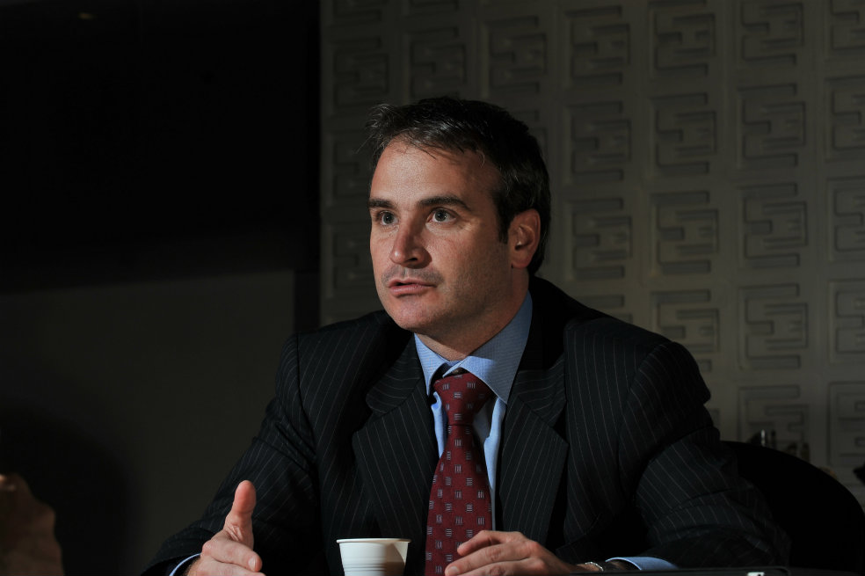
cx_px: 432
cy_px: 288
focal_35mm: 120
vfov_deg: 11.4
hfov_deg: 17.1
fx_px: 2882
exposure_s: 1/100
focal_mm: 80
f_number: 5.6
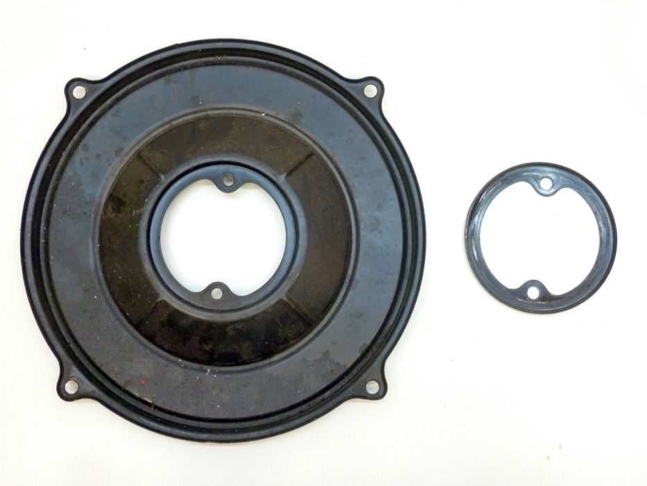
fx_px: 823
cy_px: 243
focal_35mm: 44
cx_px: 324
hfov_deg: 42.9
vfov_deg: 32.9
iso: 400
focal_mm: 7.3
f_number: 3.7
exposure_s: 1/13
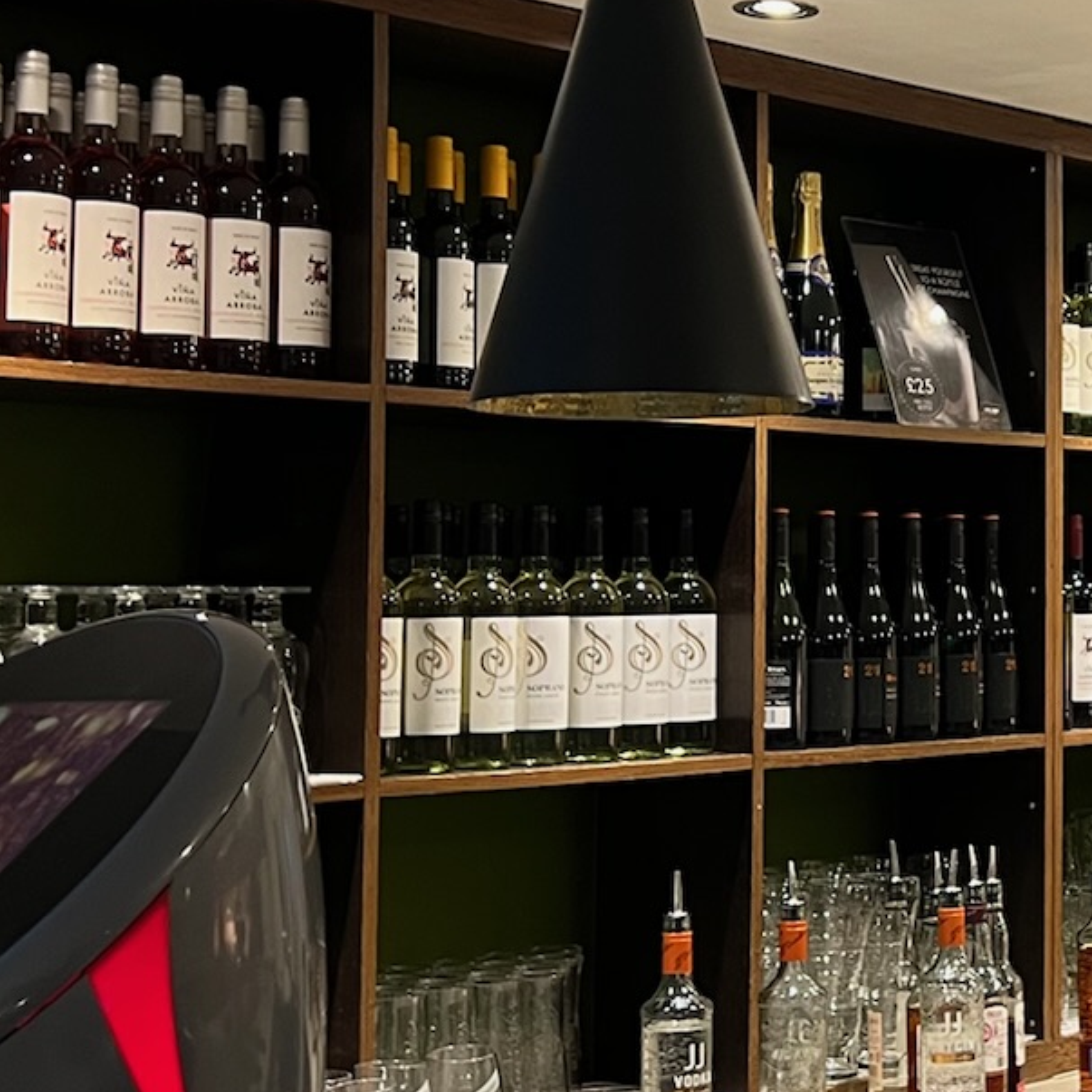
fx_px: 2784
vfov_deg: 22.1
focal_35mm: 78
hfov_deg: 20.9
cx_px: 1273
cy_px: 409
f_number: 1.5
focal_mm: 5.7
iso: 100
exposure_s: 1/50
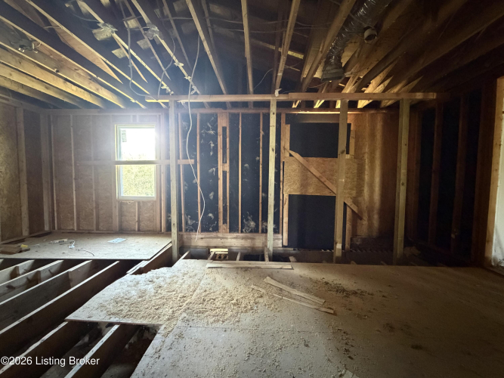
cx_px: 252
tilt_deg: -3.7
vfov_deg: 85.7
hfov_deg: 102.1
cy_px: 189
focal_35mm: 14
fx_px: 204
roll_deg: -0.6
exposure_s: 1/52
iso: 1250
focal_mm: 2.22
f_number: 2.2
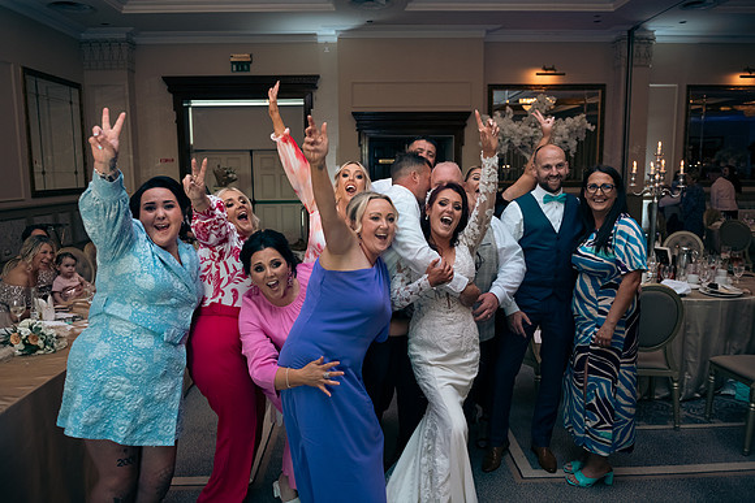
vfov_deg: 48.0
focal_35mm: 27
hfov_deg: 67.4
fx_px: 566
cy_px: 252
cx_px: 378
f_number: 3.5
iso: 1000
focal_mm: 27
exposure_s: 1/160
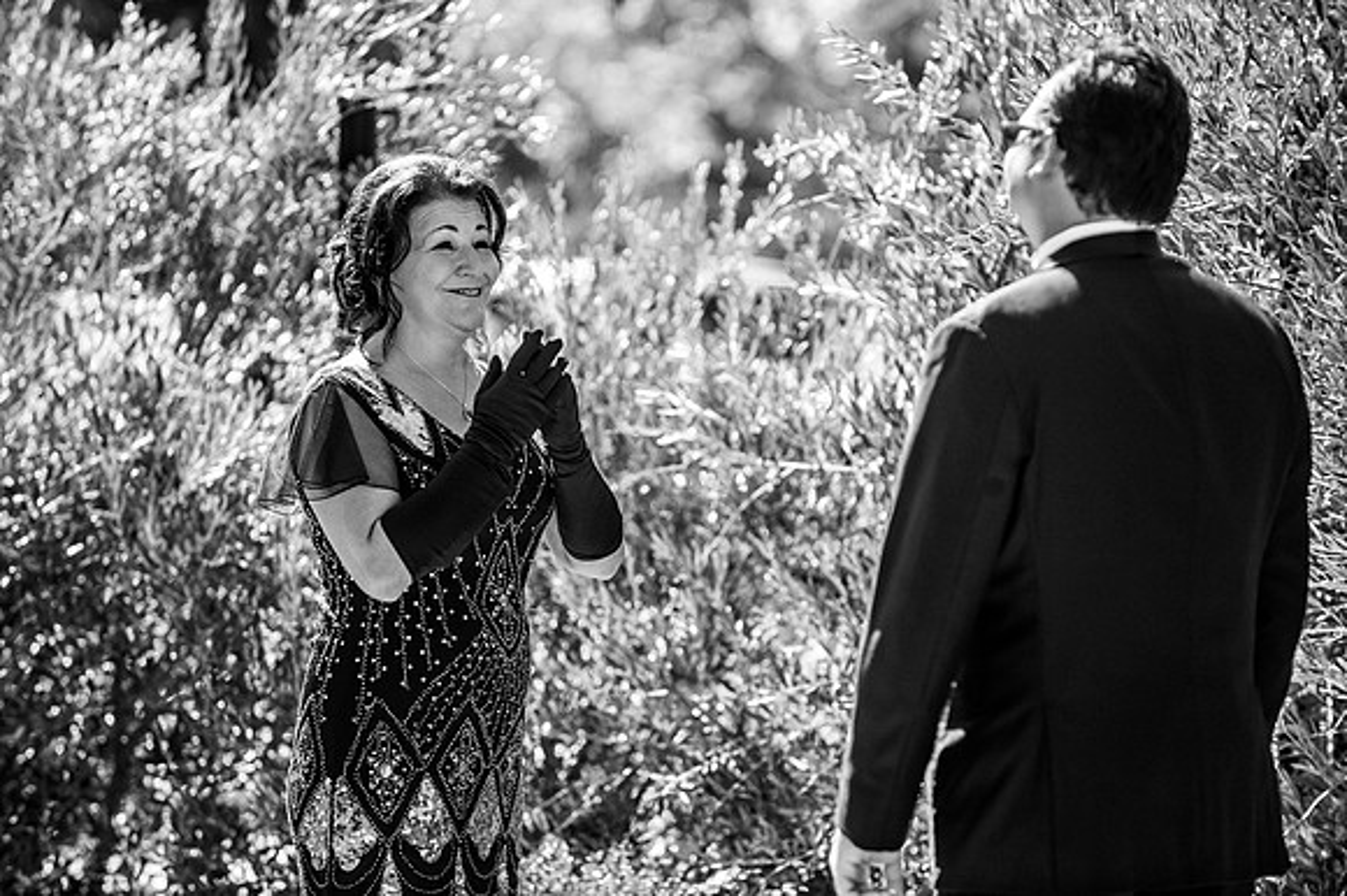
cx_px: 674
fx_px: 7105
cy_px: 448
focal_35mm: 190
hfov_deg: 10.8
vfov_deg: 7.2
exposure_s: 1/1250
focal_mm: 190
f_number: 4
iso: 500
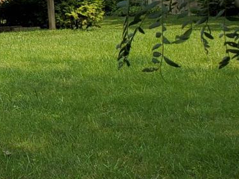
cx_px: -235
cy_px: -28
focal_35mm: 104
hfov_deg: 15.3
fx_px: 718
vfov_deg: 13.9
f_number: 2.4
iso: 50
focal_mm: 4.3
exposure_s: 1/838
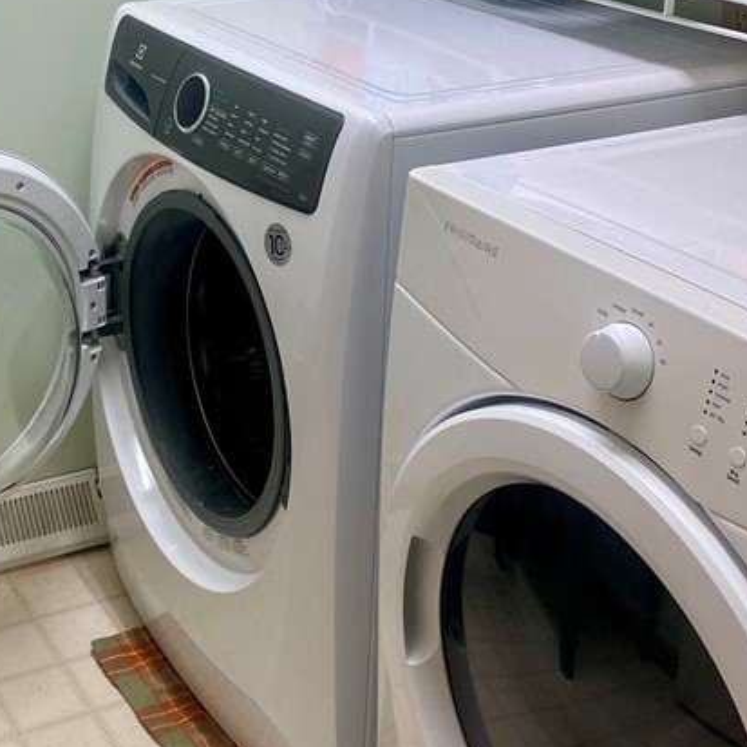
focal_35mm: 57
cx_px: 119
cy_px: 61
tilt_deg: -12.4
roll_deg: -0.1
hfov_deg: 29.2
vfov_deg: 28.8
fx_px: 1392
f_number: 1.8
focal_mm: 4.25
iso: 100
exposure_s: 1/120
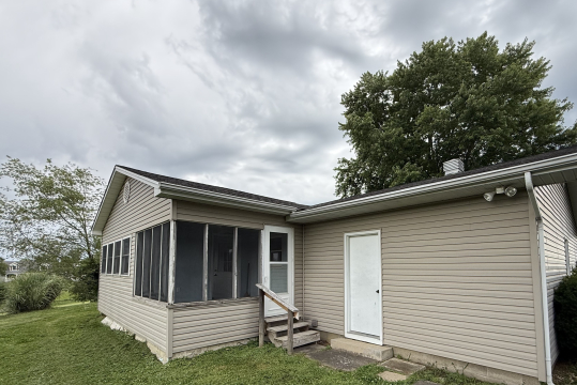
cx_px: 321
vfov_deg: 66.2
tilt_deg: +5.1
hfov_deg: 89.6
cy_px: 246
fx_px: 289
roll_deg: -0.1
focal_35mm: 18
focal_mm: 2.22
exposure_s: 1/658
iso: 64
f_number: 2.2
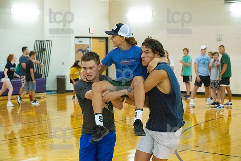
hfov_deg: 28.8
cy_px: 80
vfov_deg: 19.5
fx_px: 469
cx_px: 120
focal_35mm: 70
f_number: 4.5
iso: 6400
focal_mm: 70
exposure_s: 1/640
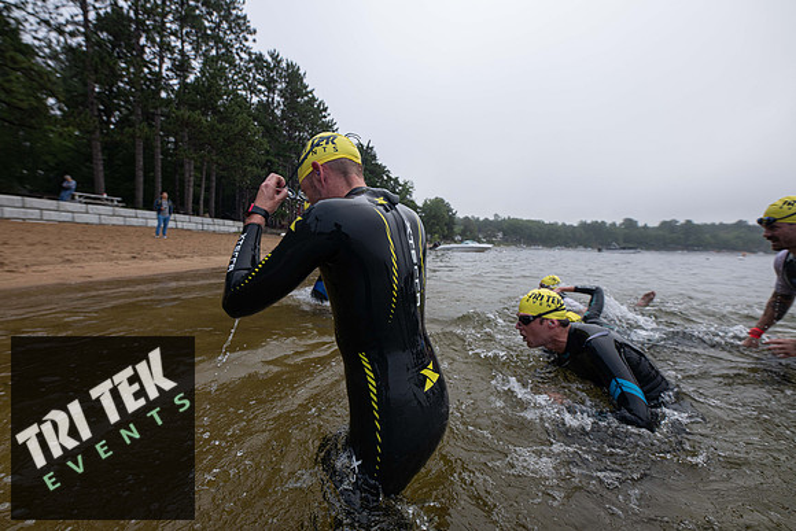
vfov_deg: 81.2
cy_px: 266
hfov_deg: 104.2
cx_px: 398
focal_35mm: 14
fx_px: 310
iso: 320
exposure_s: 1/800
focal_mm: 14
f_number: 4
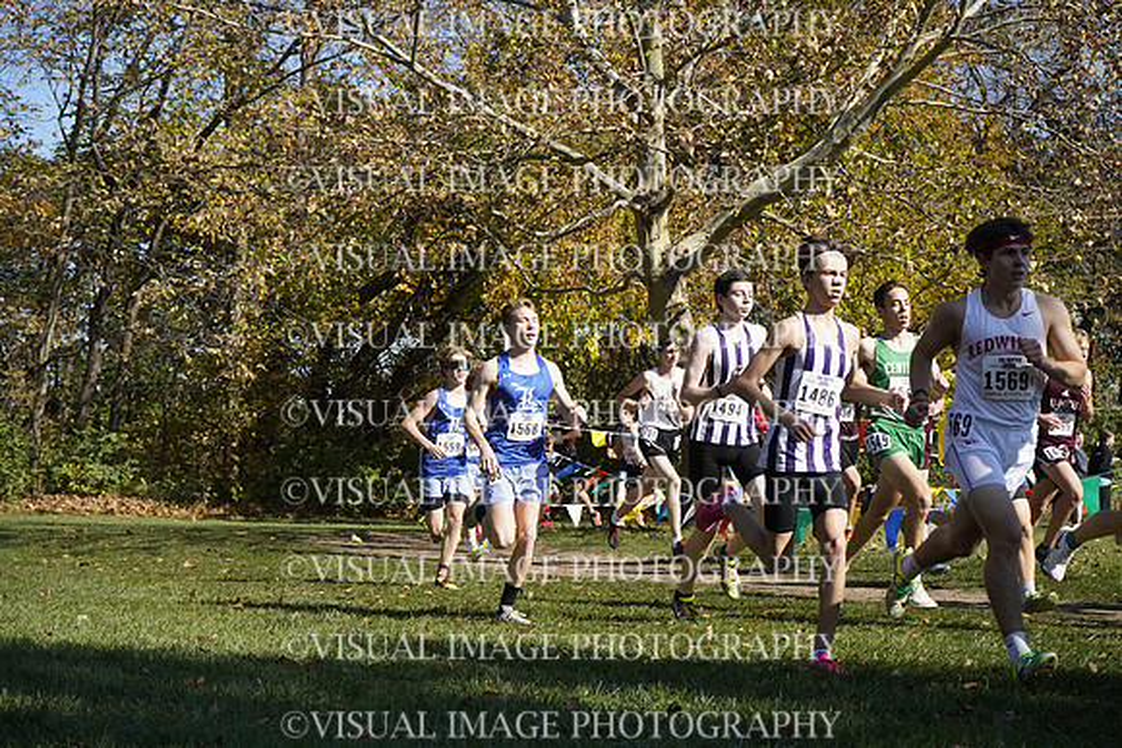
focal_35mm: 70
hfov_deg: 28.8
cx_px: 561
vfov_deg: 19.5
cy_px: 374
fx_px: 2182
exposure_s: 1/2500
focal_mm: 70
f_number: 8
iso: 1600
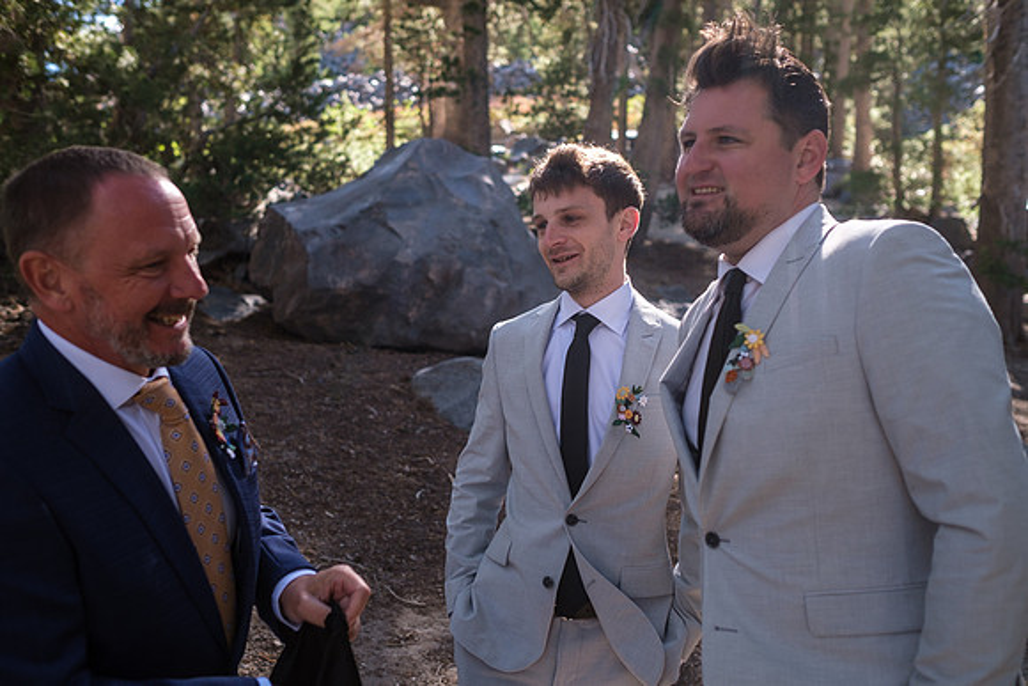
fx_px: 1000
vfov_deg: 37.9
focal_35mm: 35
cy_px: 343
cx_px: 514
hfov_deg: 54.4
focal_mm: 23
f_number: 2.5
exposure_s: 1/480
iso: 160
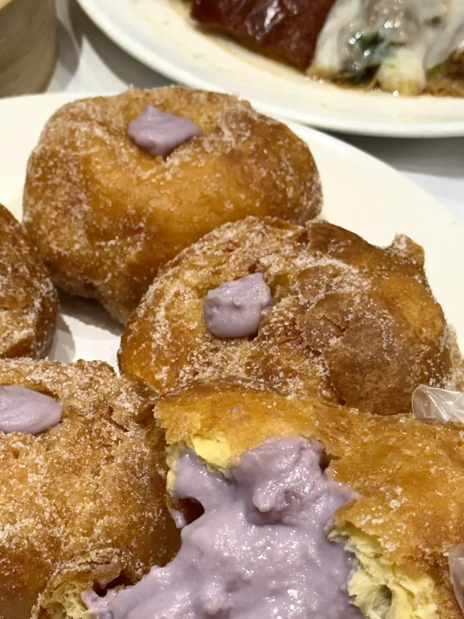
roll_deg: +1.5
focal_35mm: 84
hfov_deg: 17.5
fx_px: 1502
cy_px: 303
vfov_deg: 23.3
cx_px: 154
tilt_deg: -42.9
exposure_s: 1/100
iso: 64
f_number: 1.78
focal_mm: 6.76
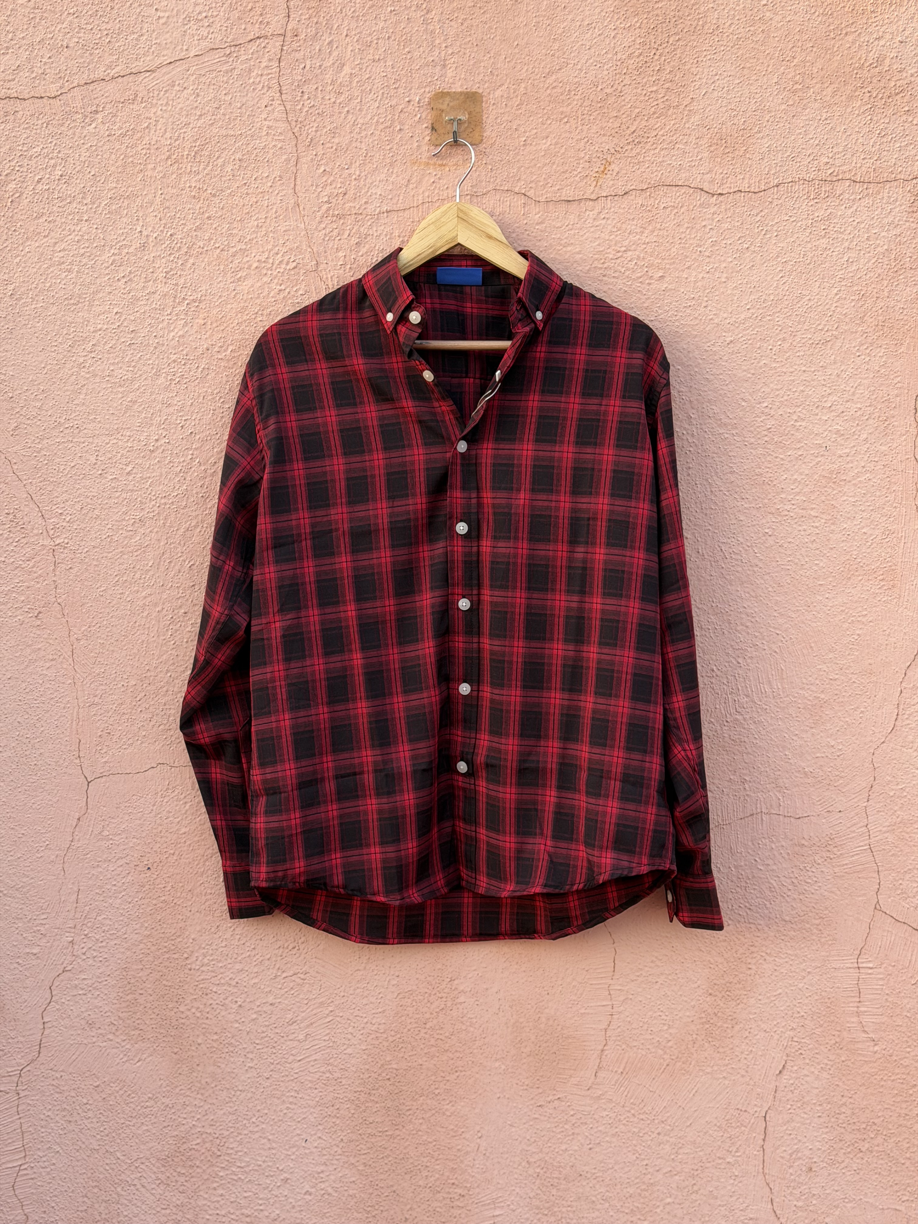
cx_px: 459
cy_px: 612
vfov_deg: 39.7
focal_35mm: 48
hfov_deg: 30.3
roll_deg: +0.4
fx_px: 1697
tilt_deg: -4.8
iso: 64
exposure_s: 1/296
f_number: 1.78
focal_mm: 6.76
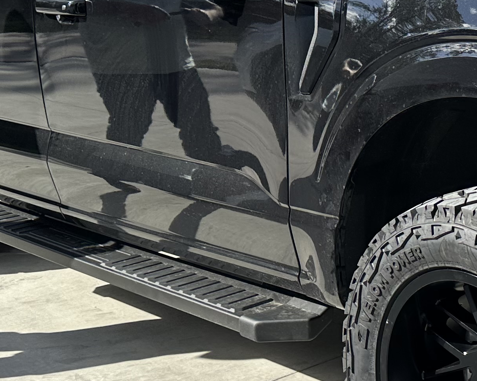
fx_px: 1101
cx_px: 516
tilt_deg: -9.3
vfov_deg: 19.6
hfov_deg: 23.1
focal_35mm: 78
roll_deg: +0.8
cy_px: 124
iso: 80
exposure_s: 1/2299
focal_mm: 6.86
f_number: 1.78
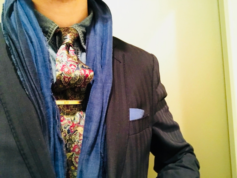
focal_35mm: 32
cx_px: 118
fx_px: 219
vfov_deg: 44.2
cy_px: 89
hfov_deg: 56.8
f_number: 2.2
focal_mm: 2.87
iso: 800
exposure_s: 1/17
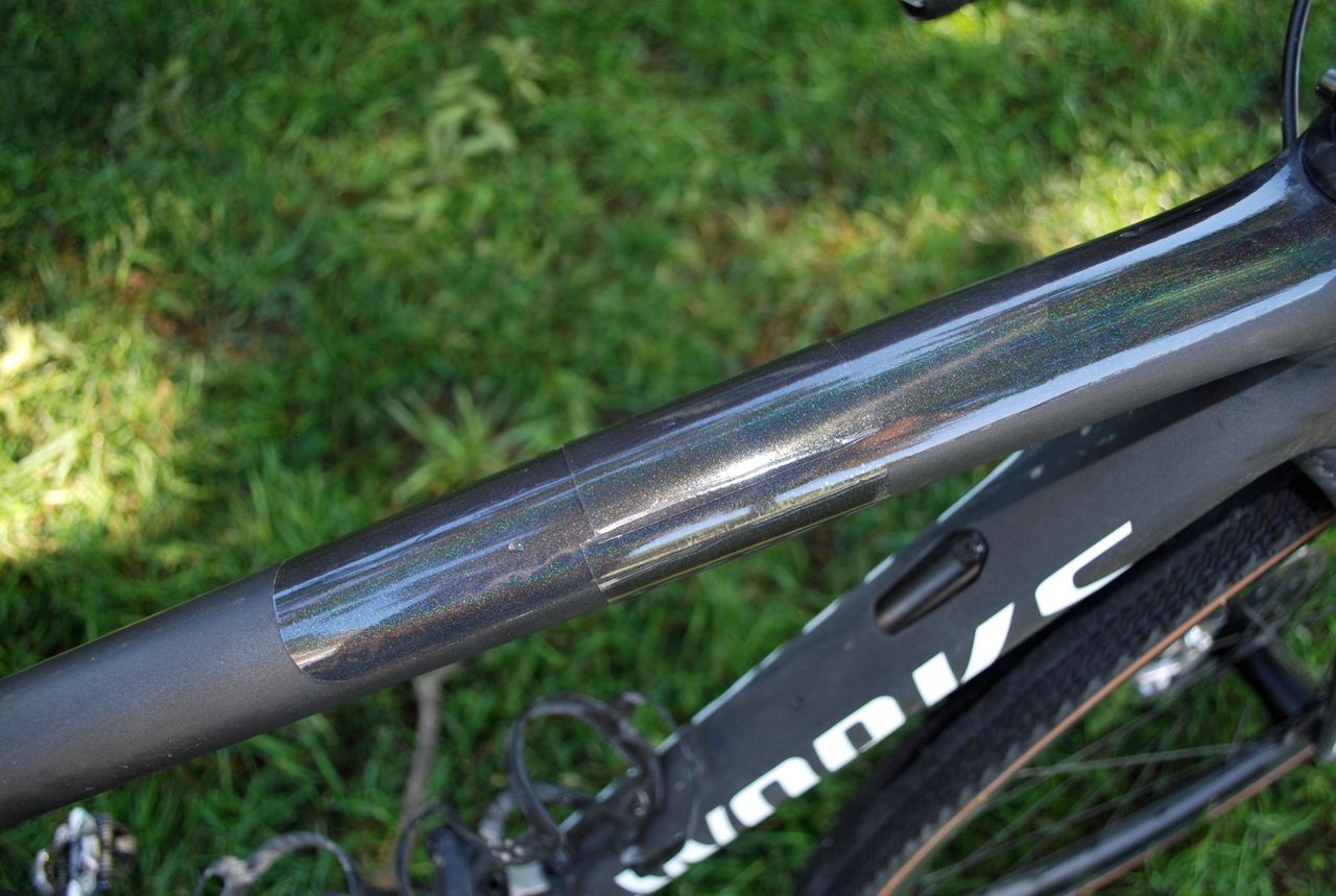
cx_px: 668
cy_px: 448
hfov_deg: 67.3
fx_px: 1004
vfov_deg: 48.1
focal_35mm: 27
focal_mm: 18
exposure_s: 1/60
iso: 200
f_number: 3.5
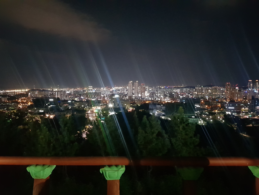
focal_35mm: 26
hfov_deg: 67.3
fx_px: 195
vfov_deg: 53.1
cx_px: 130
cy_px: 98
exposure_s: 1/10
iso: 1000
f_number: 1.7
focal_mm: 4.2
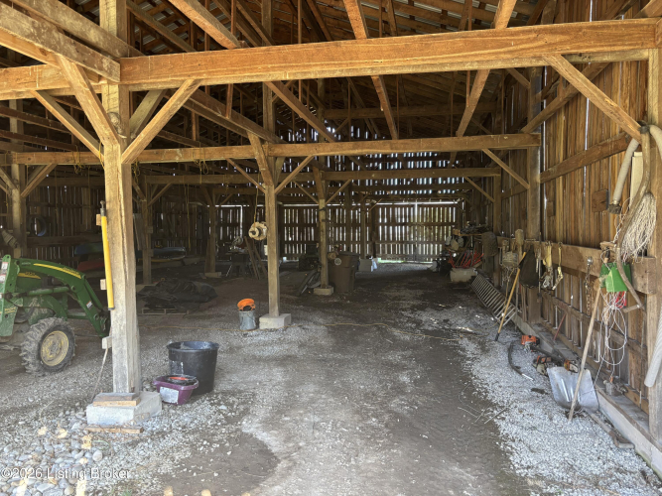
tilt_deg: -2.4
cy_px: 248
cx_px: 331
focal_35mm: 26
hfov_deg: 67.3
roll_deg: +0.3
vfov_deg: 53.0
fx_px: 497
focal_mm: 5.96
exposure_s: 1/118
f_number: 1.6
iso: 125
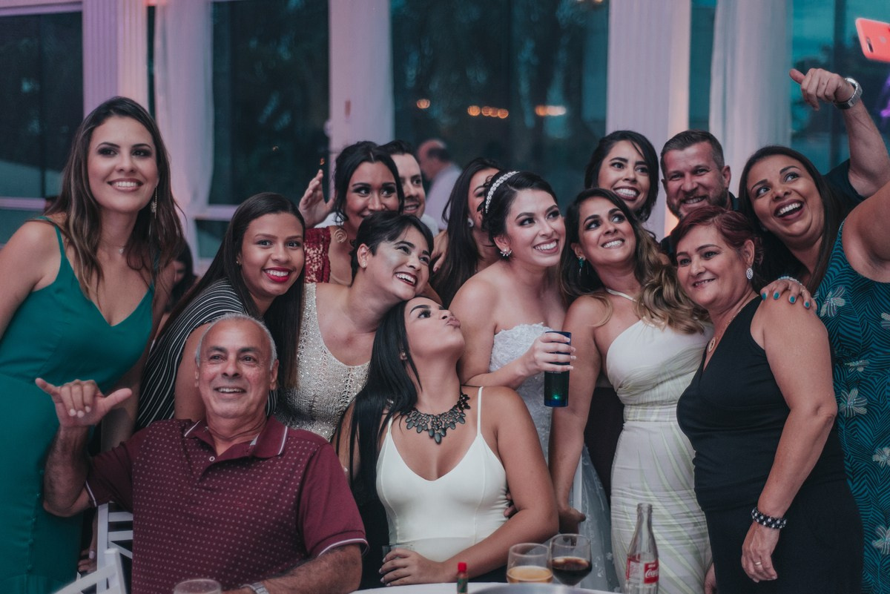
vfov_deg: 27.0
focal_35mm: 50
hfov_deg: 39.6
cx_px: 445
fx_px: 1236
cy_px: 297
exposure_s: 1/200
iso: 1600
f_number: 2
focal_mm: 50
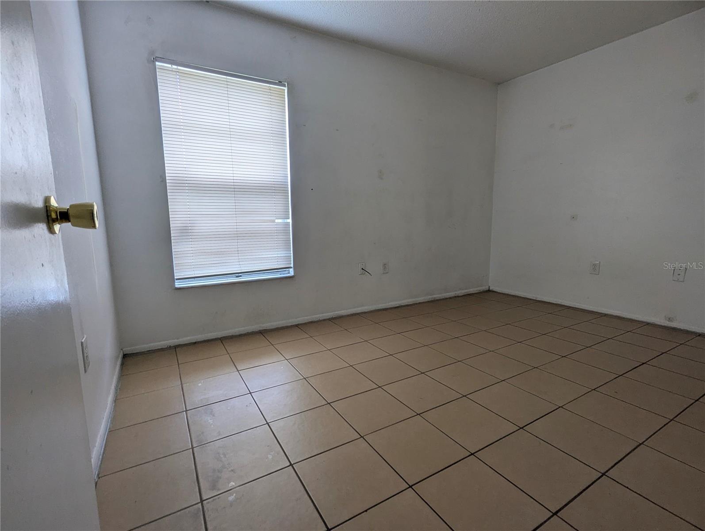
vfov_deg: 78.2
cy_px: 266
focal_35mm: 16
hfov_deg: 94.4
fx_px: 326
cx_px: 352
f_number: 2.2
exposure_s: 1/36.5
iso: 55
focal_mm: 2.35
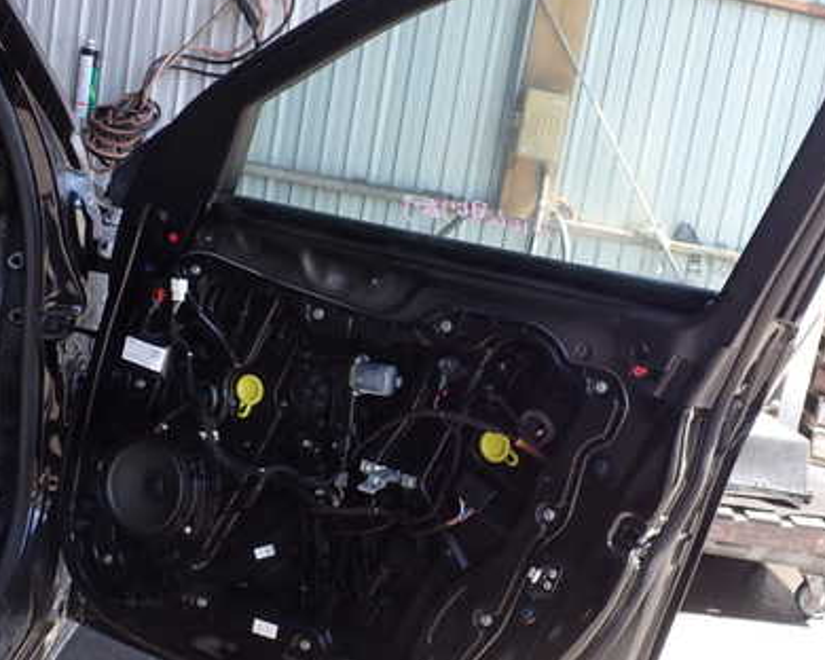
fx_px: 1099
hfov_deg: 40.6
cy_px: 358
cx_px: 561
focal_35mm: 45
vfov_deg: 33.4
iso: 100
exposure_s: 1/100
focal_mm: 5.4
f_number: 3.2
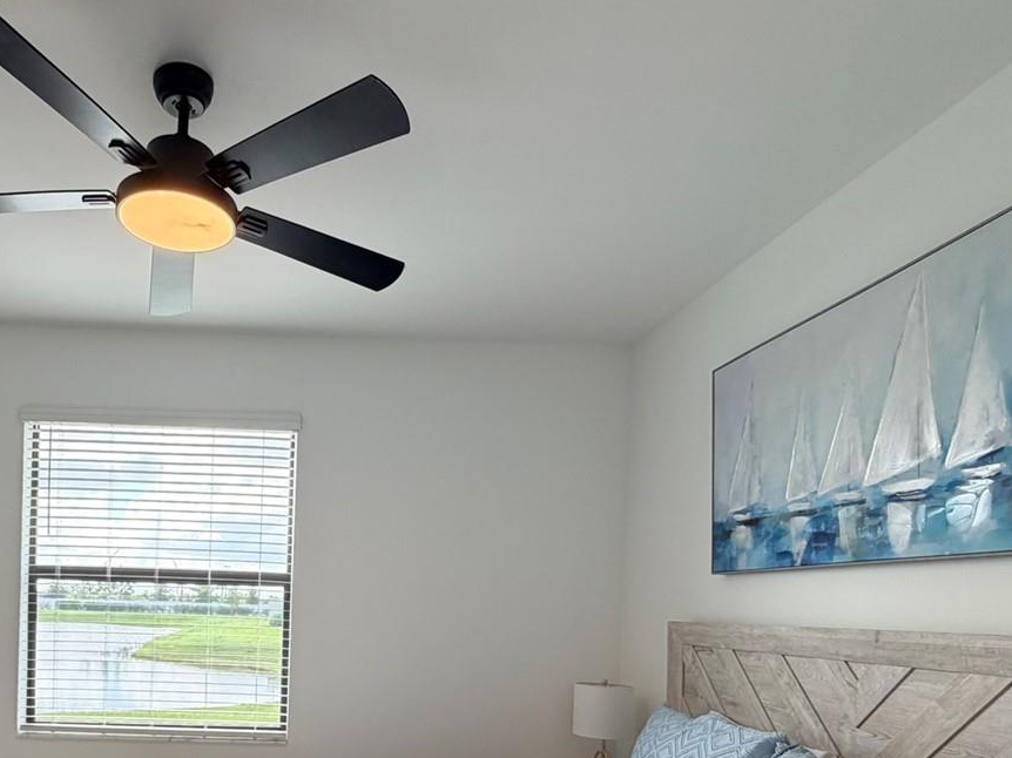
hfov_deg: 65.0
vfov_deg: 49.7
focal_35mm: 26
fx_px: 760
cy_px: 613
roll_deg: -1.9
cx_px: 313
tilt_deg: -1.0
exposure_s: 1/121
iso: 100
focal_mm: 2.22
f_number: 2.2
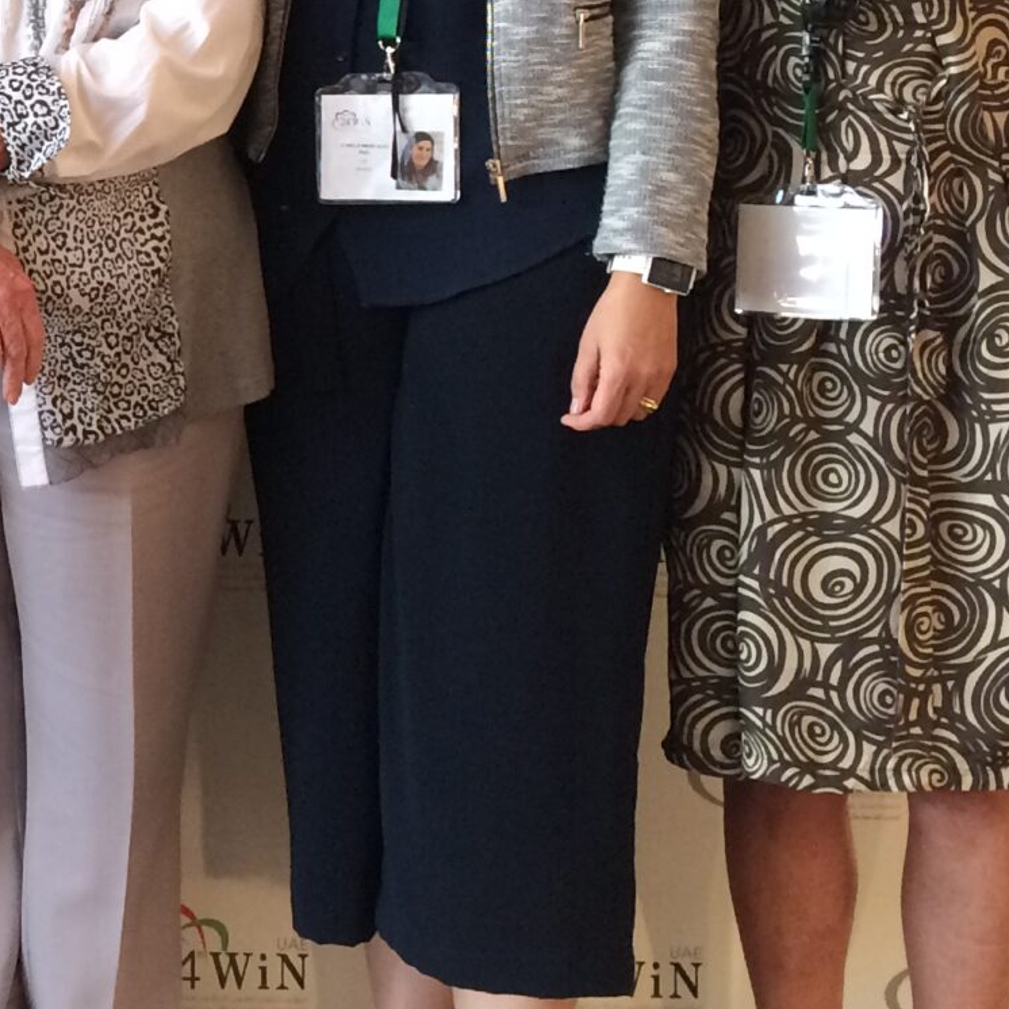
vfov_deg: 19.5
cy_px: 180
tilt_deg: -3.4
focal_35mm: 88
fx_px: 2902
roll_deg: -0.3
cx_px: -273
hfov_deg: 18.5
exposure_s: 1/33
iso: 80
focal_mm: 4.15
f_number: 2.2
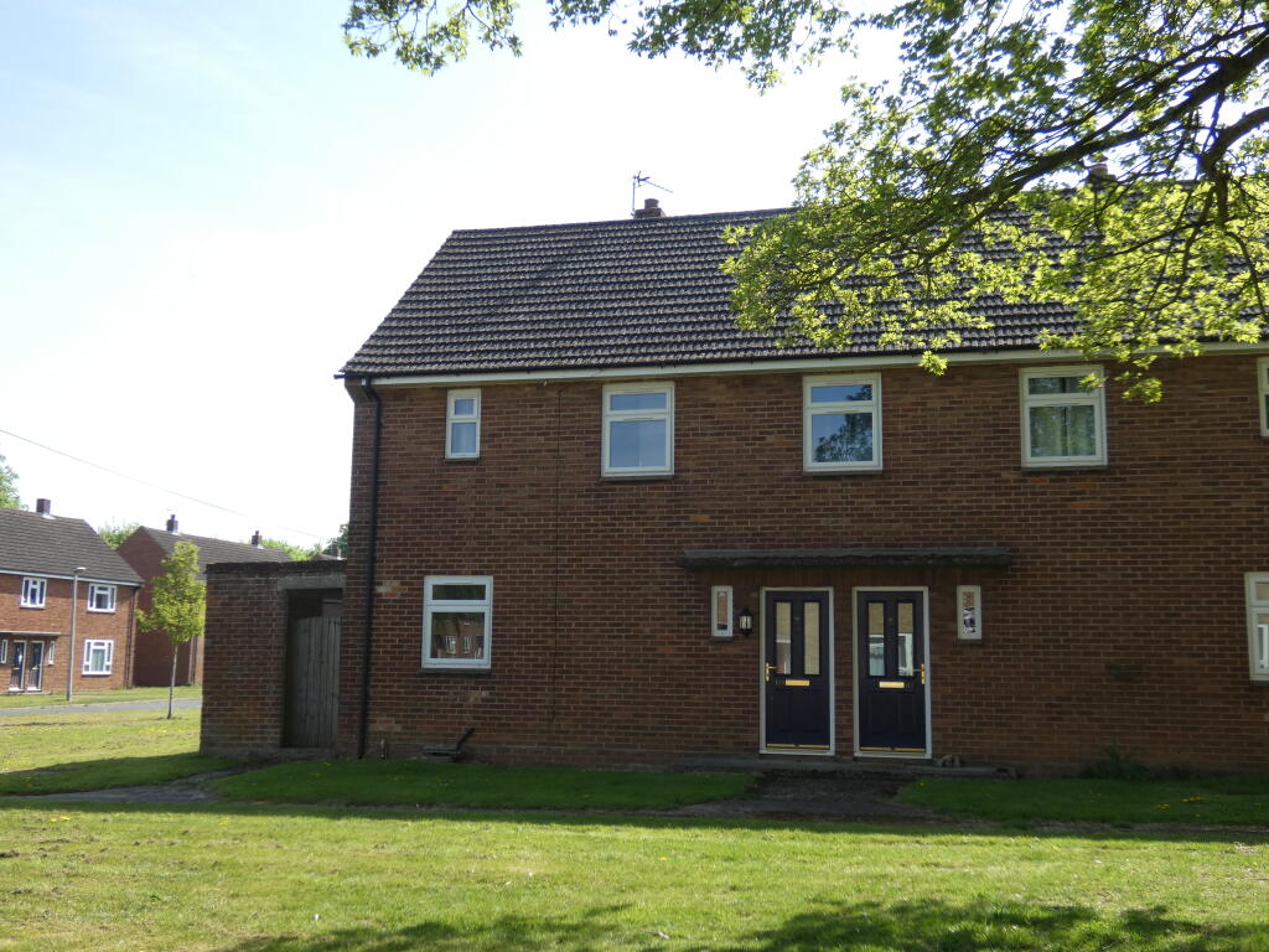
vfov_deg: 39.7
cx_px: 634
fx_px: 1320
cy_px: 476
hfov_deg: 51.4
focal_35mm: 36
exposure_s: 1/500
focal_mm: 6.5
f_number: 3.5
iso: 80
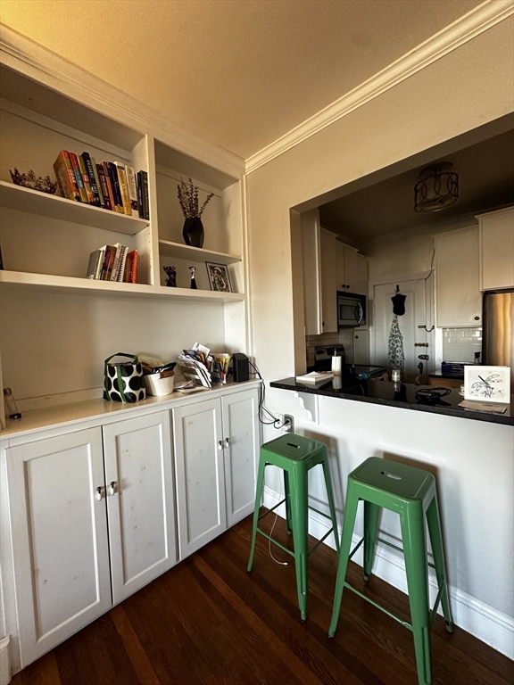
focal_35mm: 14
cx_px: 257
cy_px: 342
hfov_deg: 85.7
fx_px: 277
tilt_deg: -1.5
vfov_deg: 102.1
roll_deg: +1.3
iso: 320
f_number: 2.2
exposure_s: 1/60
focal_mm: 2.22
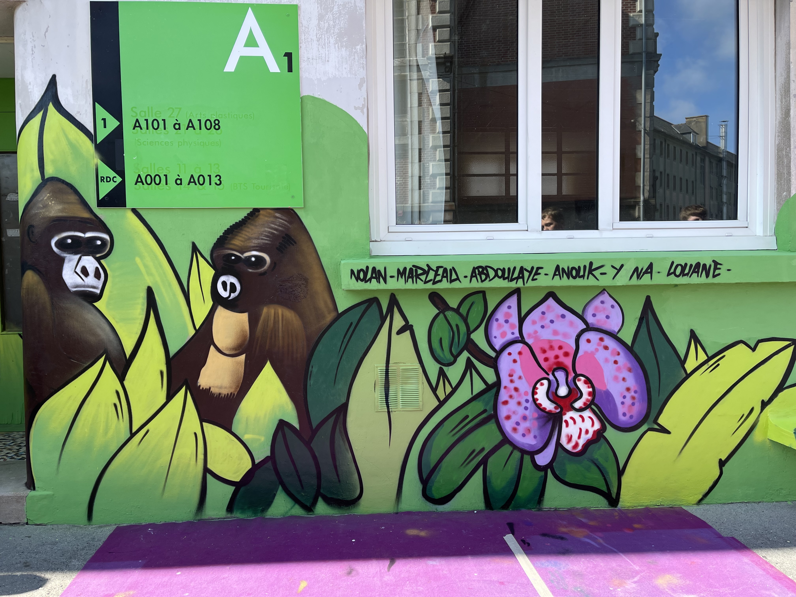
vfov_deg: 53.1
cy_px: 298
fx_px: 598
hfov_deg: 67.3
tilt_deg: -3.8
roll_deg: +0.3
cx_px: 398
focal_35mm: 26
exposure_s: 1/867
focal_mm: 5.1
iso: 50
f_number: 1.6
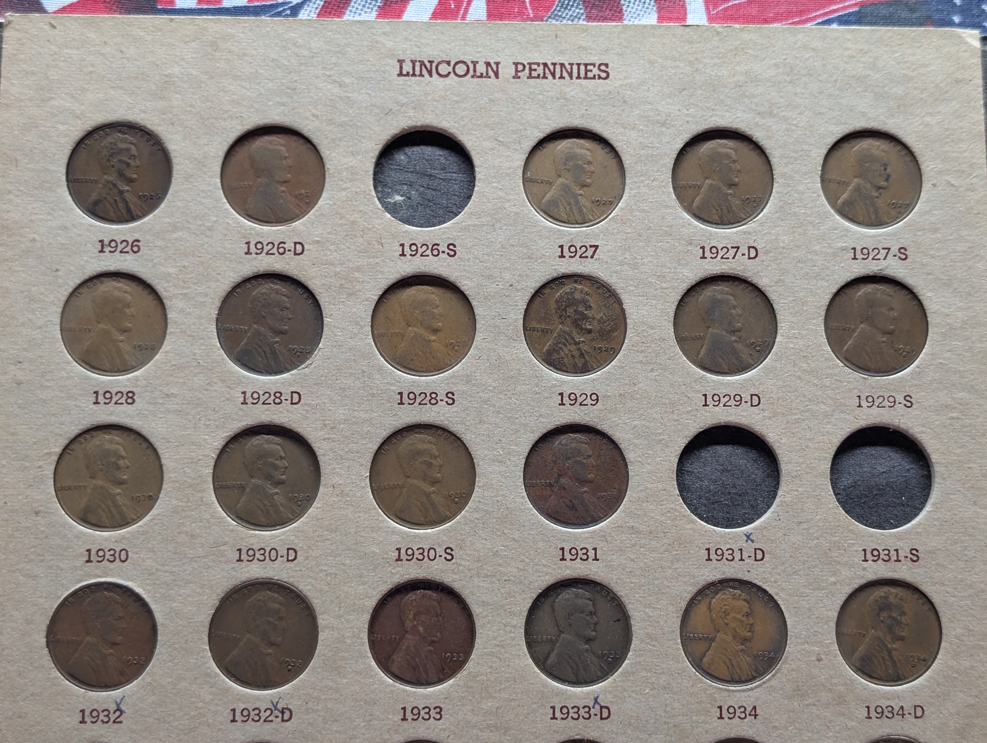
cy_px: 372
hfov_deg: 38.9
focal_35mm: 49
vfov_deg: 29.7
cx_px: 494
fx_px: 1399
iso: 104
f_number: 1.68
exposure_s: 1/70.4
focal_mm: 6.9
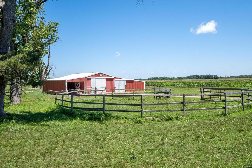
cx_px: 126
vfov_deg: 36.9
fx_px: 252
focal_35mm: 36
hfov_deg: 53.1
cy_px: 84
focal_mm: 18
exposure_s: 1/400
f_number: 10
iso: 400
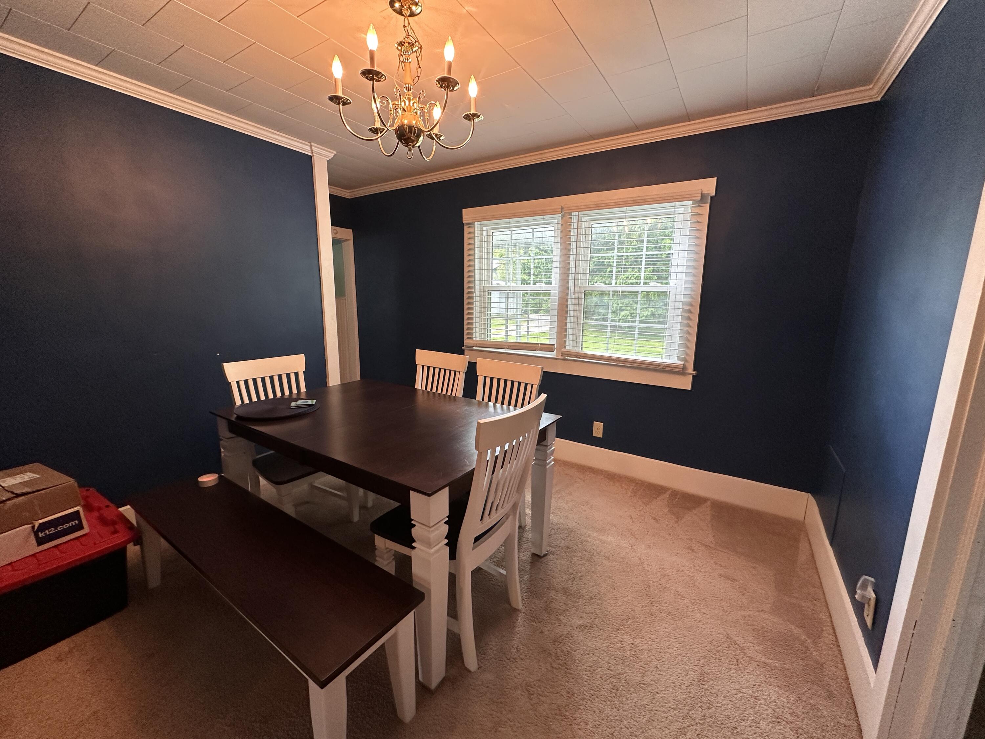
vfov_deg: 85.7
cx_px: 492
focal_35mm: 14
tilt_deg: -10.3
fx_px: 398
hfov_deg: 102.1
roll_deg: -0.8
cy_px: 370
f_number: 2.2
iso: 200
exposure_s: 1/60
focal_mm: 2.22
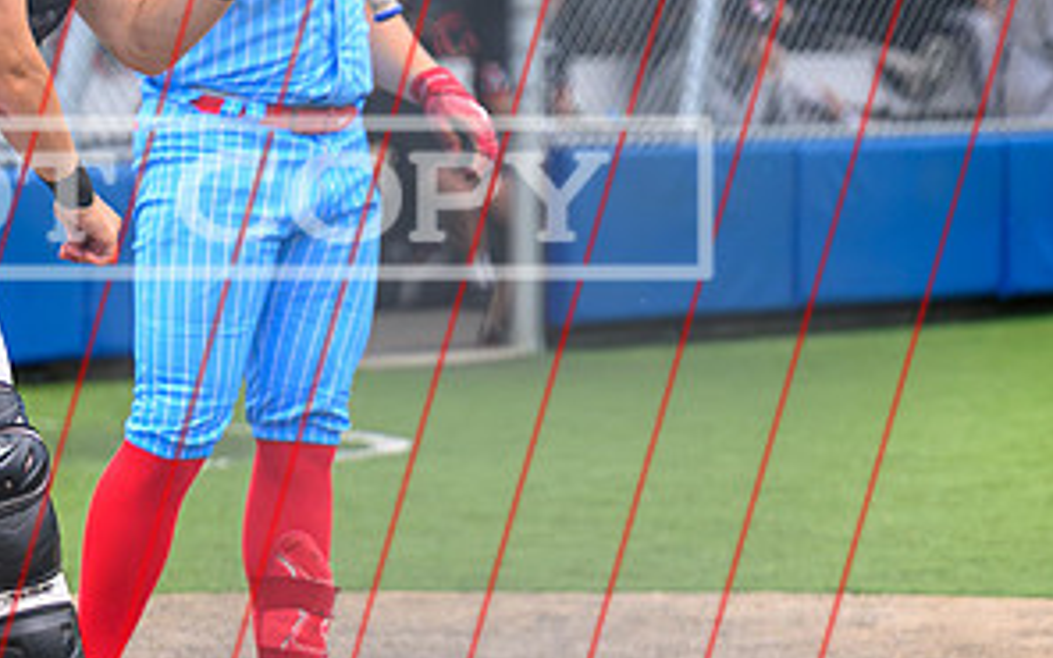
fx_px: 6830
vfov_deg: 5.5
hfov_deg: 8.8
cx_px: 266
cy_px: 89
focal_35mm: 238
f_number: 2.8
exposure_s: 1/3200
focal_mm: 98
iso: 1000
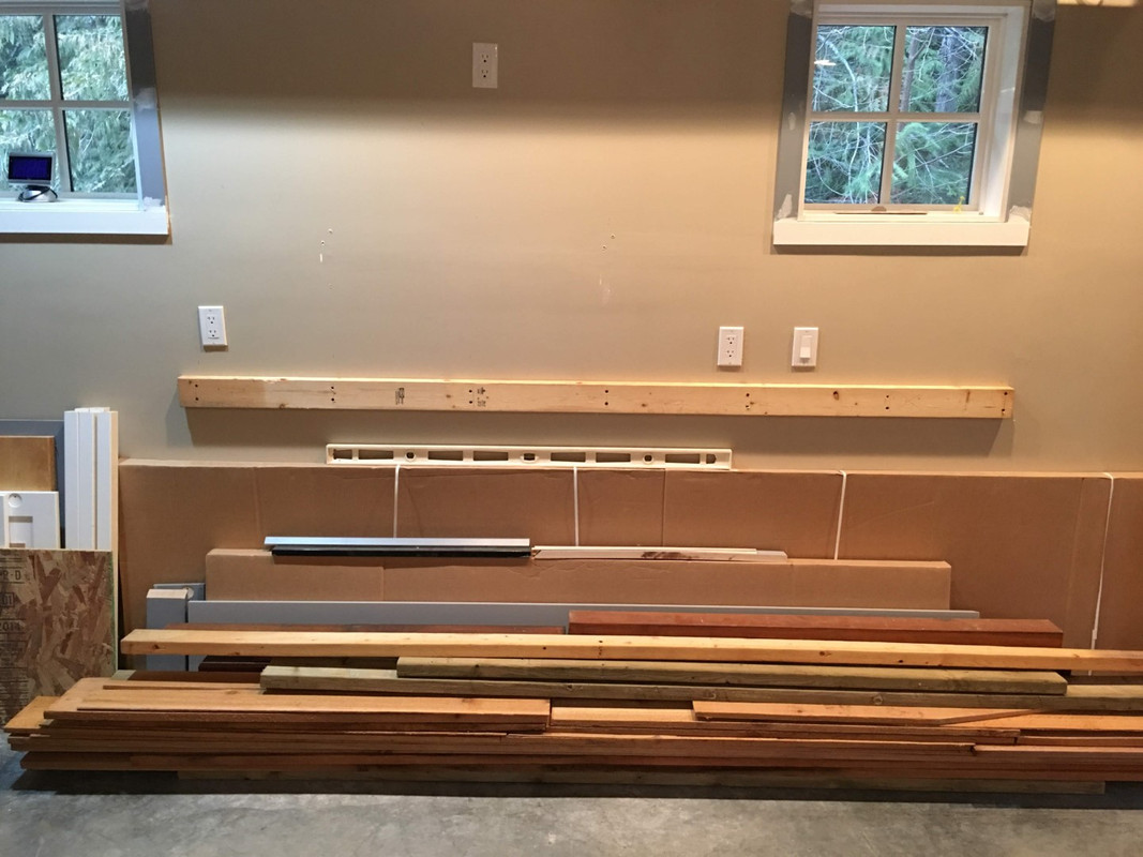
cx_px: 572
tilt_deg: -13.1
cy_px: 428
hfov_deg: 61.7
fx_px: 957
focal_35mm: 29
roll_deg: -1.0
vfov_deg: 48.2
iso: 50
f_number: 2.2
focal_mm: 4.15
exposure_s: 1/4
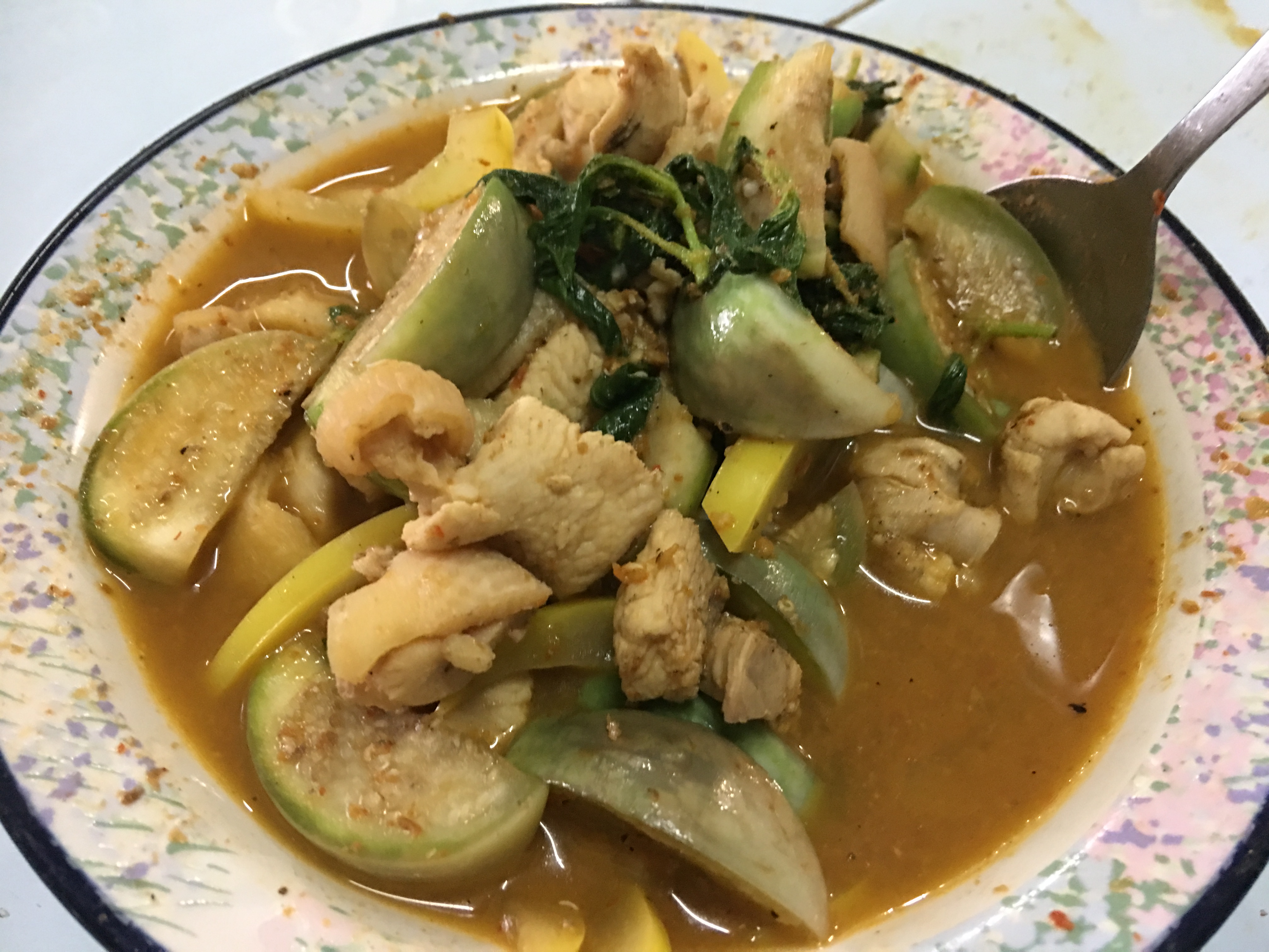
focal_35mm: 29
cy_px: 476
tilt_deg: -55.2
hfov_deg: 61.7
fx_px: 1063
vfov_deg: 48.2
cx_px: 634
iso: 125
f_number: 2.2
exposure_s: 1/8
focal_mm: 4.15
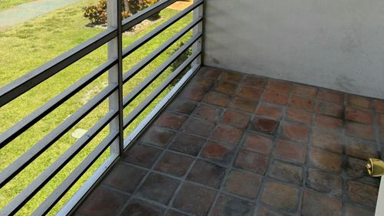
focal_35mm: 38
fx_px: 387
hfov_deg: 52.8
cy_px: -13
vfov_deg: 28.7
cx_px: 192
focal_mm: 5.96
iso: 50
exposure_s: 1/884
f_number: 1.6
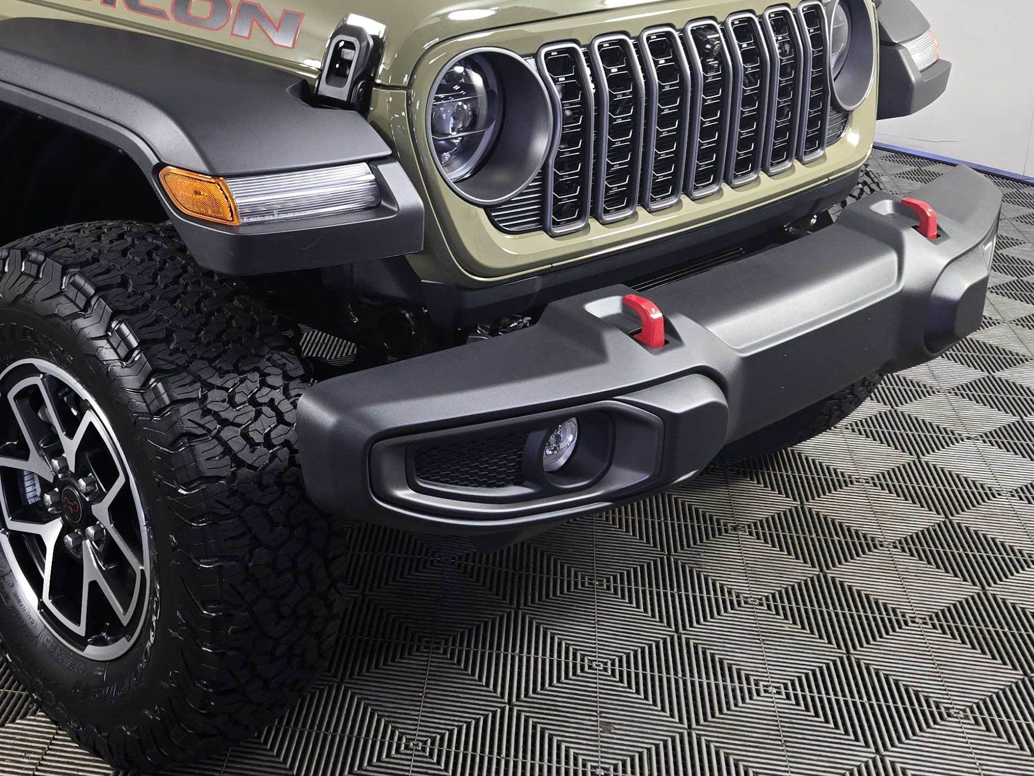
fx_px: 1434
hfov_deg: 38.7
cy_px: 255
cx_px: 265
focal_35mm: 48
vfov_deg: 30.0
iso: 80
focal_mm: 5.4
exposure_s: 1/120
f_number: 1.8
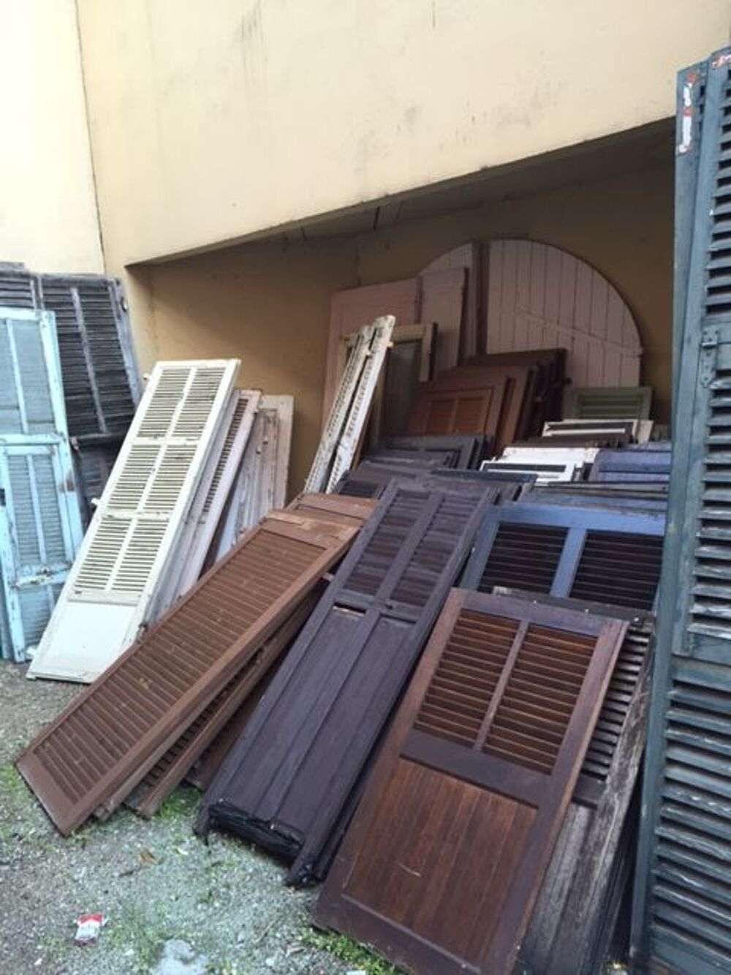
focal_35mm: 29
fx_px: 816
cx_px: 366
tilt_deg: -8.1
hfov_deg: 48.2
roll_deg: +3.6
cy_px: 488
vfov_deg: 61.7
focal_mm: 4.15
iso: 100
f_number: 2.2
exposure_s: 1/33
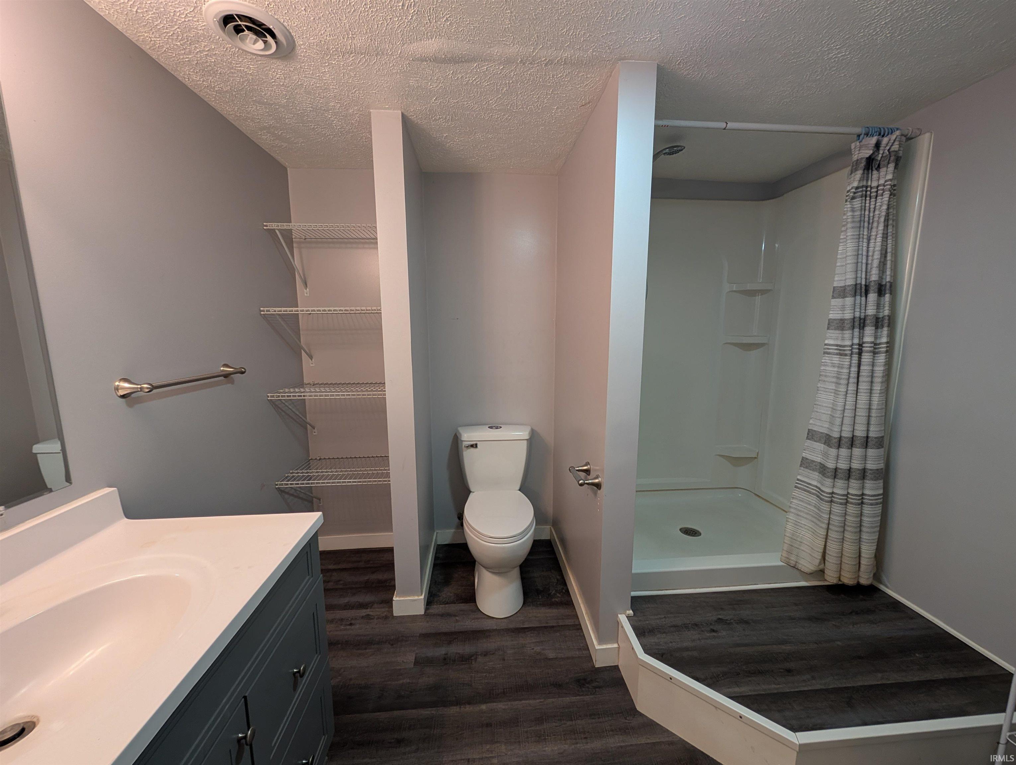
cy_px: 382
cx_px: 508
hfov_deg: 110.5
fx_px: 353
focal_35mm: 12
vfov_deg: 94.6
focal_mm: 2.02
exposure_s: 1/24
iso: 83
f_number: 1.7
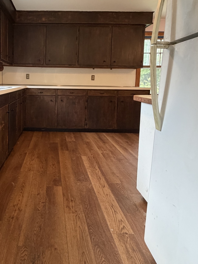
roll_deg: -0.2
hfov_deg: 55.9
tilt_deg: -5.3
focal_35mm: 23
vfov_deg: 72.5
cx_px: 49
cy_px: 97
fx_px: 175
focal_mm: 2.22
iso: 400
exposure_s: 1/60
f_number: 2.2
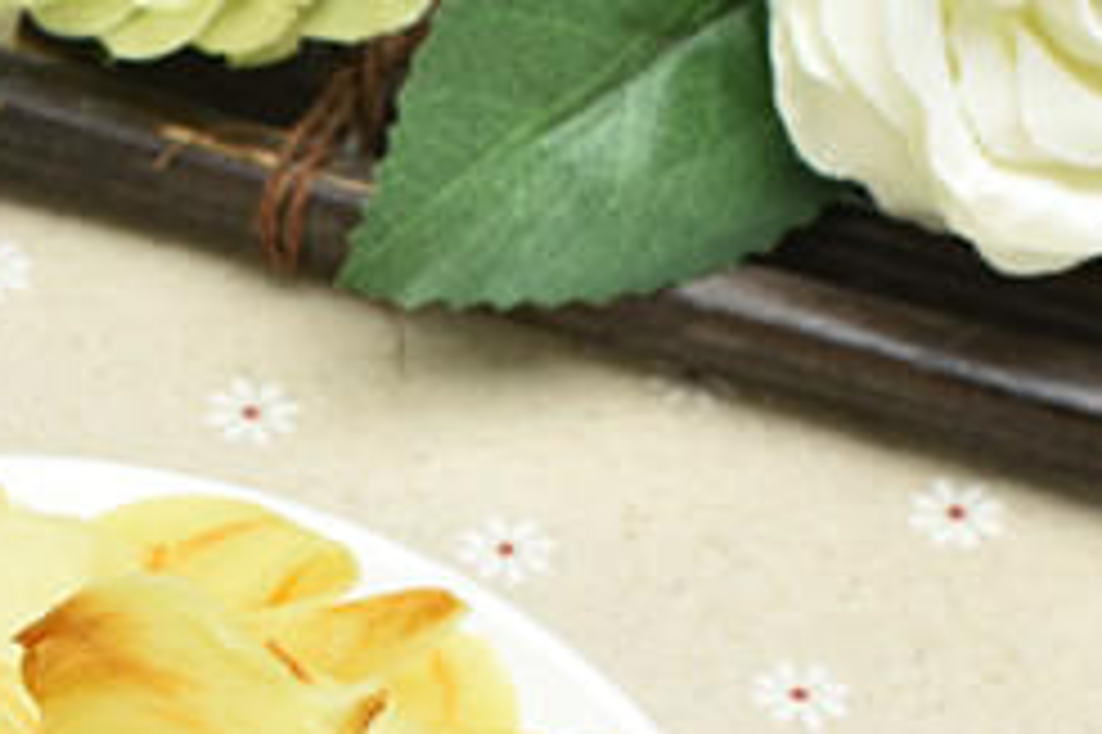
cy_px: 912
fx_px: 5250
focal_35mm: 172
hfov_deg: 11.8
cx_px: -27
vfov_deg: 7.9
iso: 100
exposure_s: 1/125
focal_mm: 35
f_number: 7.1
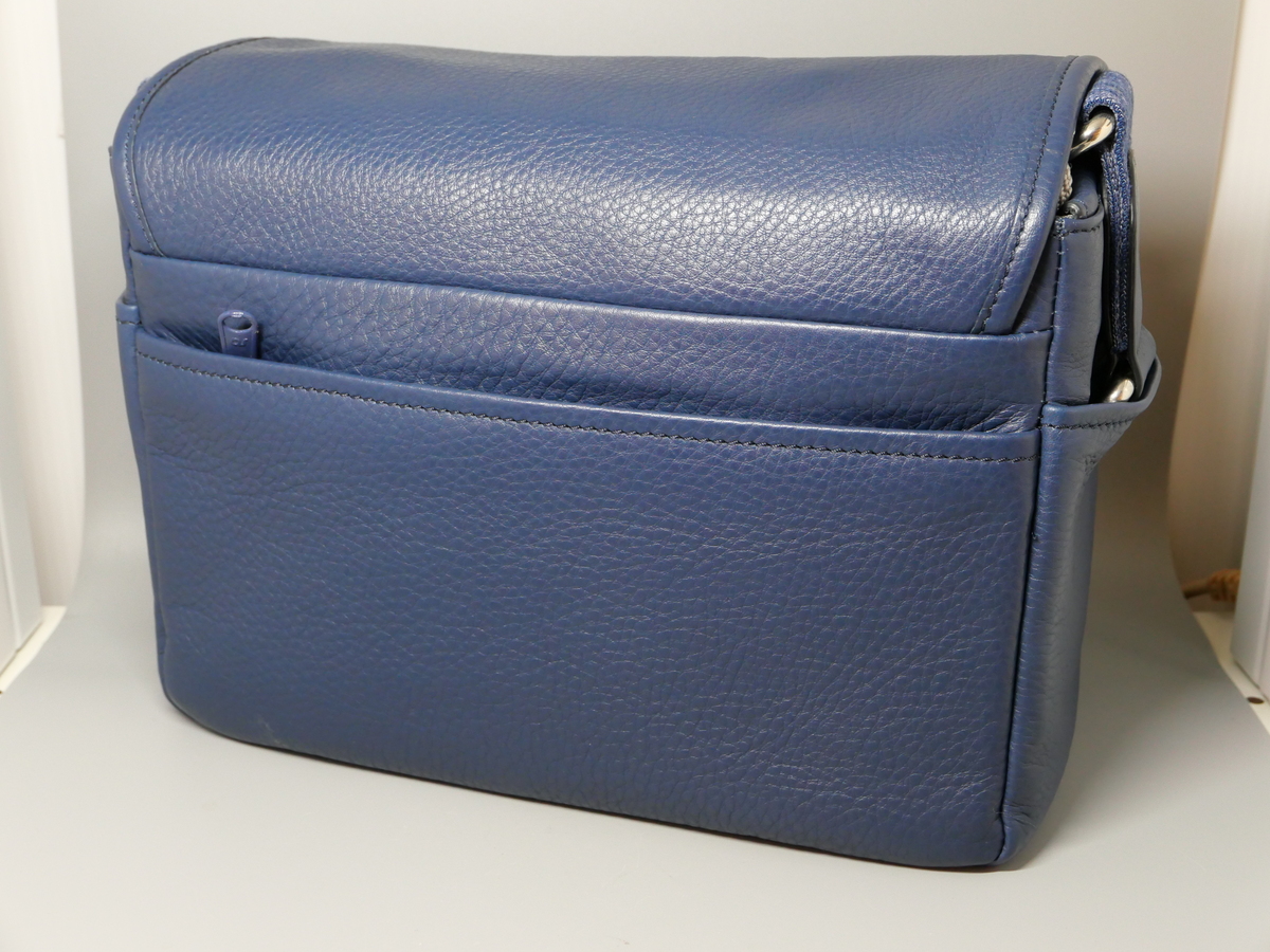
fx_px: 1834
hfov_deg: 38.2
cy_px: 476
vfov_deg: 29.1
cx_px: 635
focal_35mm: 50
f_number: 5.6
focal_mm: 22.7
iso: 2000
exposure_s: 1/60
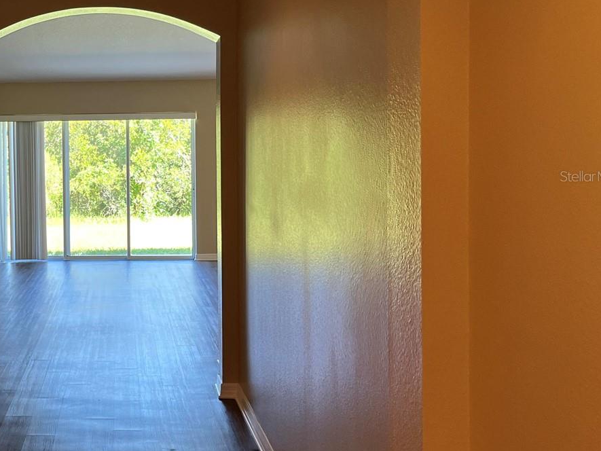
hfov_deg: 38.2
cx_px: 81
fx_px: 816
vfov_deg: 30.8
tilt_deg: -1.7
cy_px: 176
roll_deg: +0.5
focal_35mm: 47
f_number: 1.6
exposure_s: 1/120
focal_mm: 5.1
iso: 125
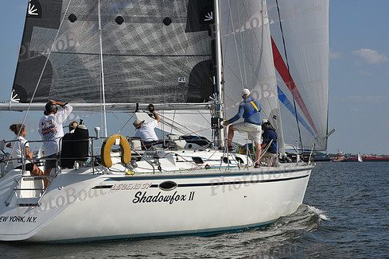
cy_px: 145
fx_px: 897
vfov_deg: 16.4
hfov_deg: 24.5
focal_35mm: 83
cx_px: 169
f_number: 11
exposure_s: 1/1250
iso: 250
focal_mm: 70
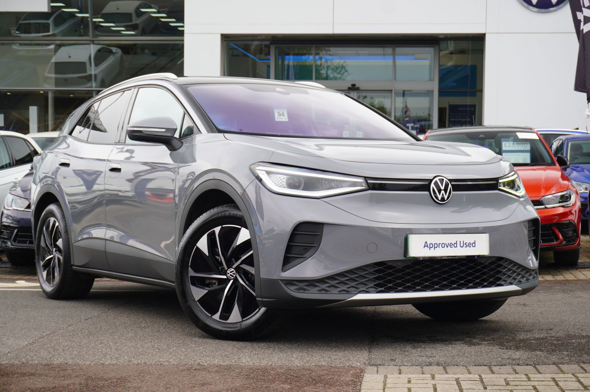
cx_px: 295
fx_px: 1081
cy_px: 196
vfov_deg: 20.6
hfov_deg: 30.5
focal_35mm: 66
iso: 100
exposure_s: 1/80
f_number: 6.3
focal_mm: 44
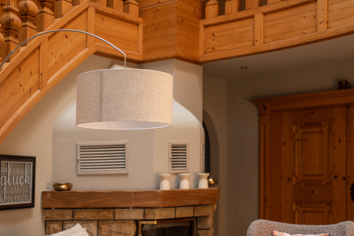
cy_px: 176
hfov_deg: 34.4
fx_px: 570
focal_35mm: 58
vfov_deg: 23.2
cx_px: 154
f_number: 1.4
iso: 800
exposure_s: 1/1600
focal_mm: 35
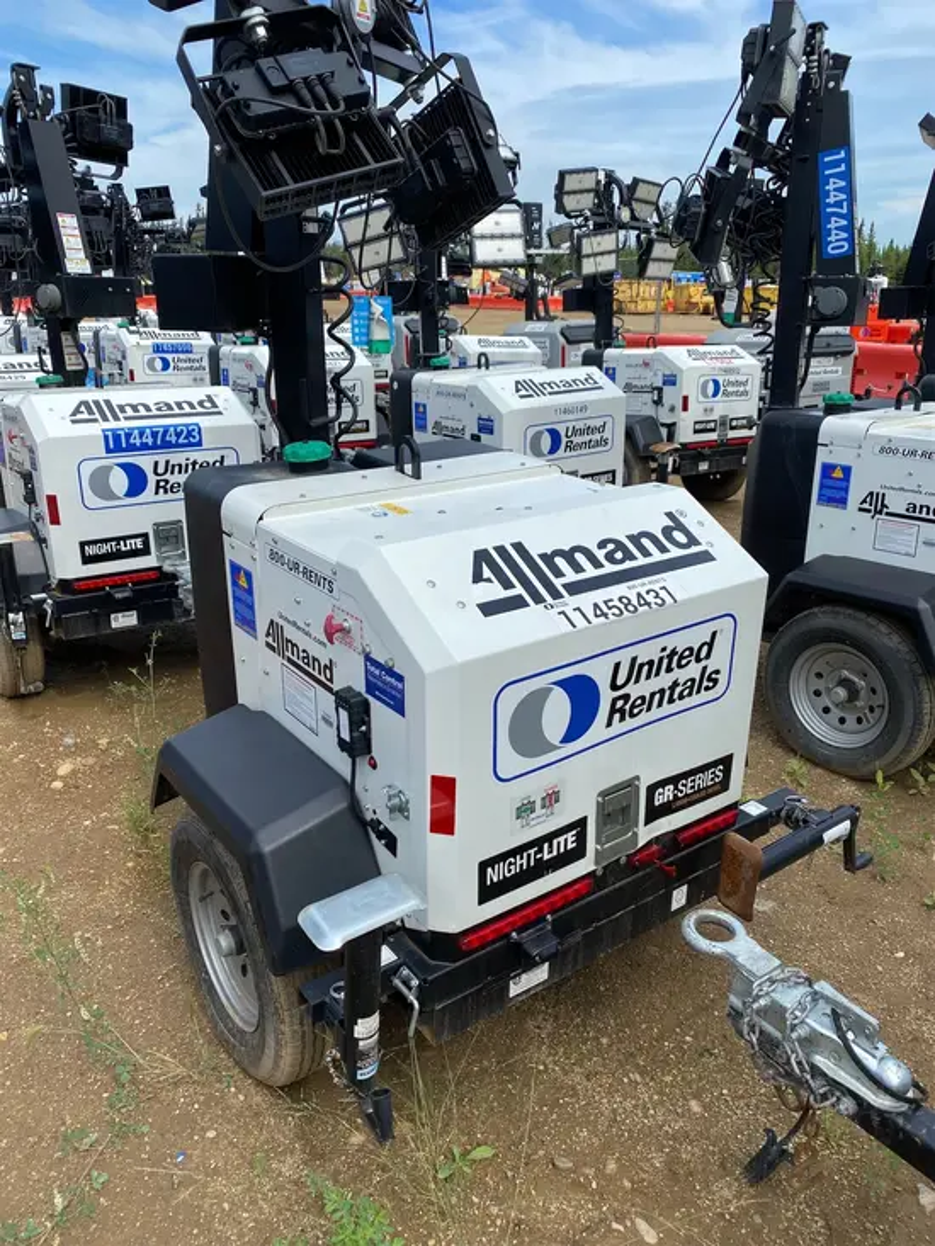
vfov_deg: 67.3
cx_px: 468
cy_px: 623
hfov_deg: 53.1
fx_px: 936
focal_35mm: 26
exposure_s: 1/2688
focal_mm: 4.25
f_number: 1.8
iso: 32
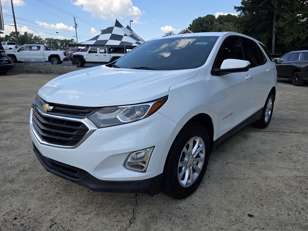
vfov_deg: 58.9
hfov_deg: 73.9
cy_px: 116
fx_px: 205
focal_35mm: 23
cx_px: 154
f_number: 1.7
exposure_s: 1/2730
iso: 80
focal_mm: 6.3
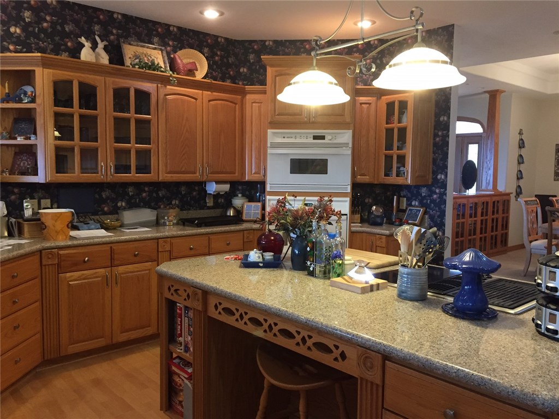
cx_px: 280
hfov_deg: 61.7
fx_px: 468
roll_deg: -2.1
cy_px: 210
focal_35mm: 29
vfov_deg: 48.2
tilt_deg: -5.0
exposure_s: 1/30
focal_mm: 4.15
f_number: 2.2
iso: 125
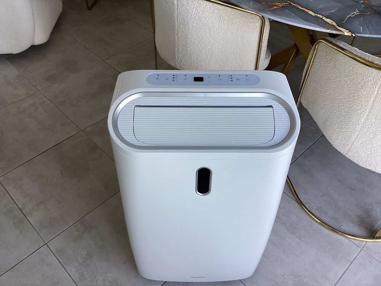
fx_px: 341
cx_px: 190
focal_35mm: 31
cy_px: 143
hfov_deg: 58.4
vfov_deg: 45.4
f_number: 2.4
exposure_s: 1/120
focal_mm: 3.3
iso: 64
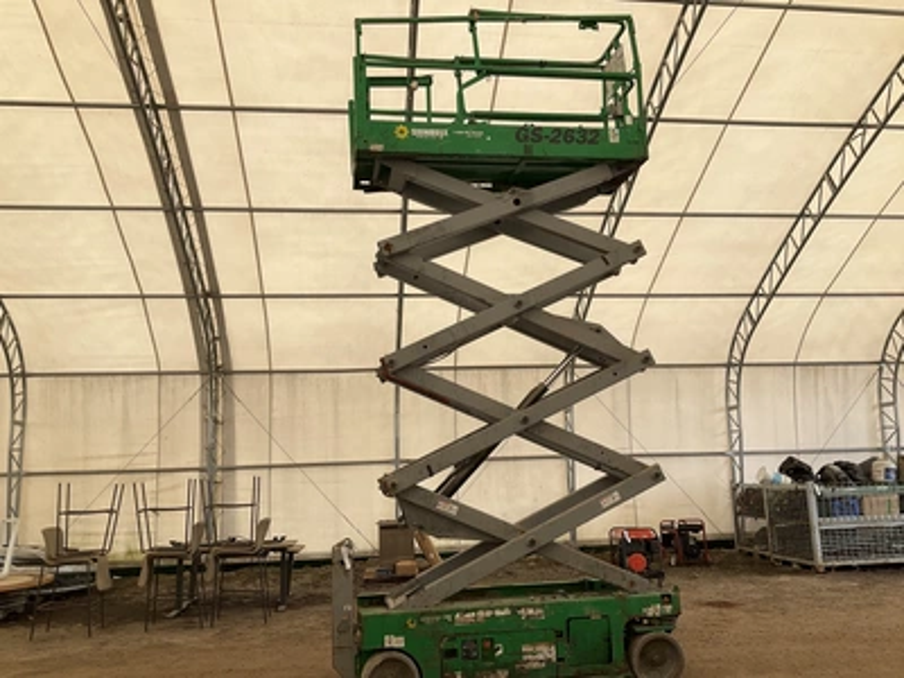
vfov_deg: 48.2
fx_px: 757
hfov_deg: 61.7
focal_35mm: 29
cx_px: 452
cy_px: 339
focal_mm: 3
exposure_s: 1/276
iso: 25
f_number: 1.8
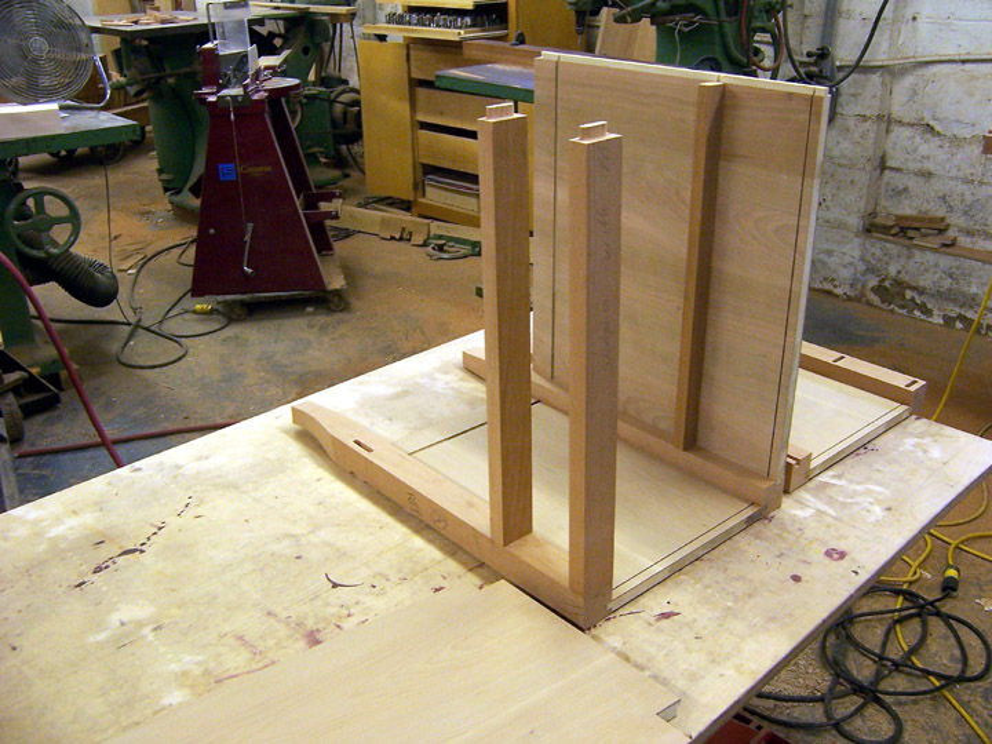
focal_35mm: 33
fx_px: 946
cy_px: 372
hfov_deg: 55.4
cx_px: 496
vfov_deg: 42.9
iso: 140
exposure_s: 1/20
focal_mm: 5.5
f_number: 3.4
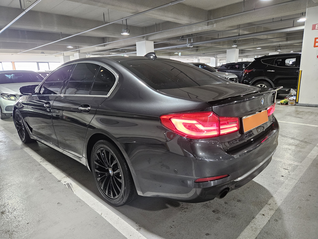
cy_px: 120
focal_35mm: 23
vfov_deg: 58.9
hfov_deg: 73.9
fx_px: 211
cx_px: 159
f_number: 1.8
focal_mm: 5.4
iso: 1000
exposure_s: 1/120
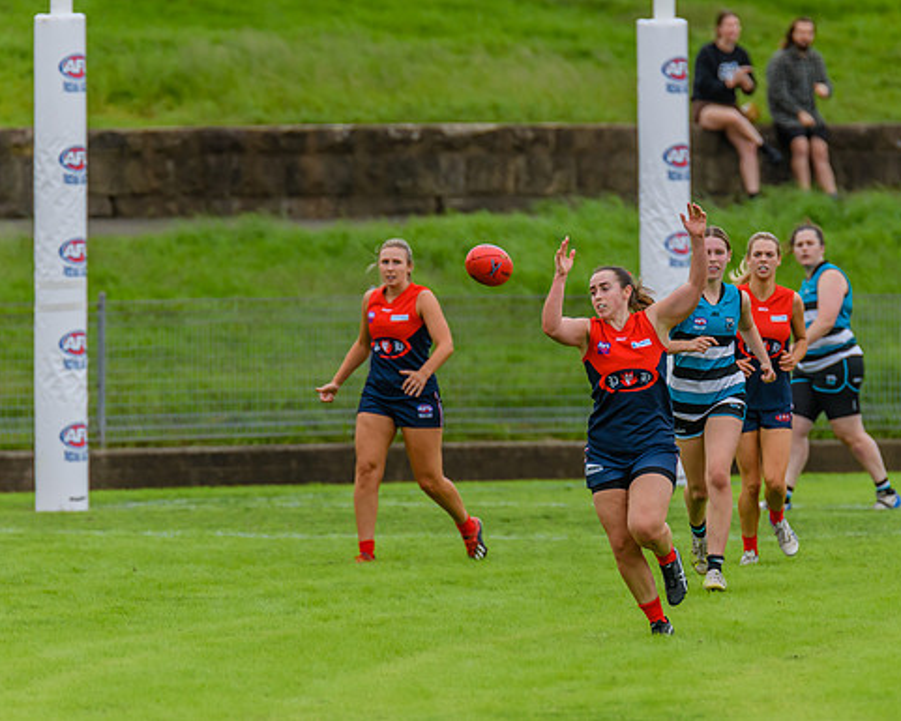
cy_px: 437
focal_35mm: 588
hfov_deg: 3.3
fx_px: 15683
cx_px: 533
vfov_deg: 2.6
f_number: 5
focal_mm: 420
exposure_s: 1/2000
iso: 800
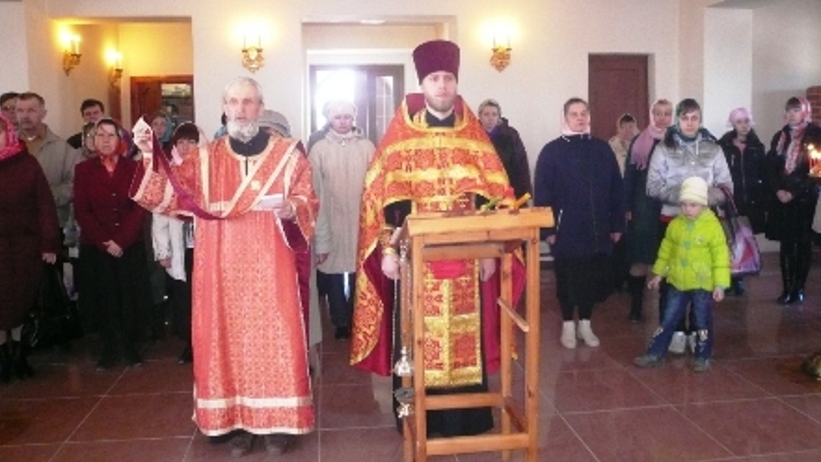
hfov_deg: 62.6
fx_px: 675
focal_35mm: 31
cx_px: 413
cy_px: 201
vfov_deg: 37.7
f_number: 2.8
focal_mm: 4.6
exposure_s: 1/30
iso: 400
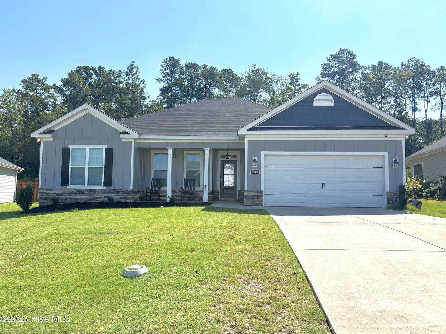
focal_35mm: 26
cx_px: 223
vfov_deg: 53.1
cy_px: 167
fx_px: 335
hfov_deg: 67.3
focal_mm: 5.96
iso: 50
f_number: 1.6
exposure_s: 1/1984
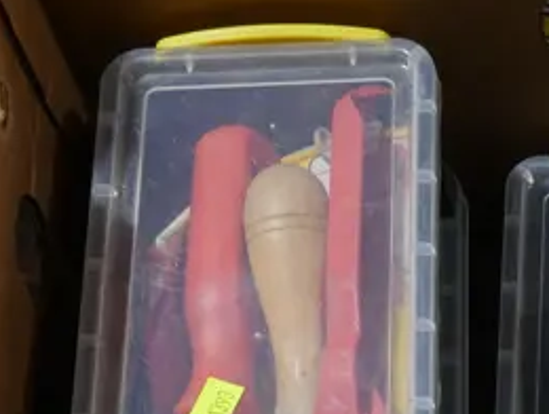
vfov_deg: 12.0
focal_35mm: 118
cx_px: 832
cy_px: 624
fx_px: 1875
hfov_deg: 15.3
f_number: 3.6
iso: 320
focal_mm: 15
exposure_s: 1/60
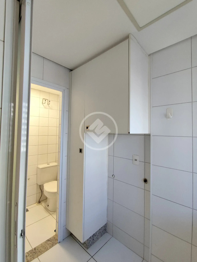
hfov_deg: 78.2
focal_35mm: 16
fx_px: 121
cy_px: 131
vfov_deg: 94.5
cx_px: 98
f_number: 2.2
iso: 200
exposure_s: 1/60
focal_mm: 1.65
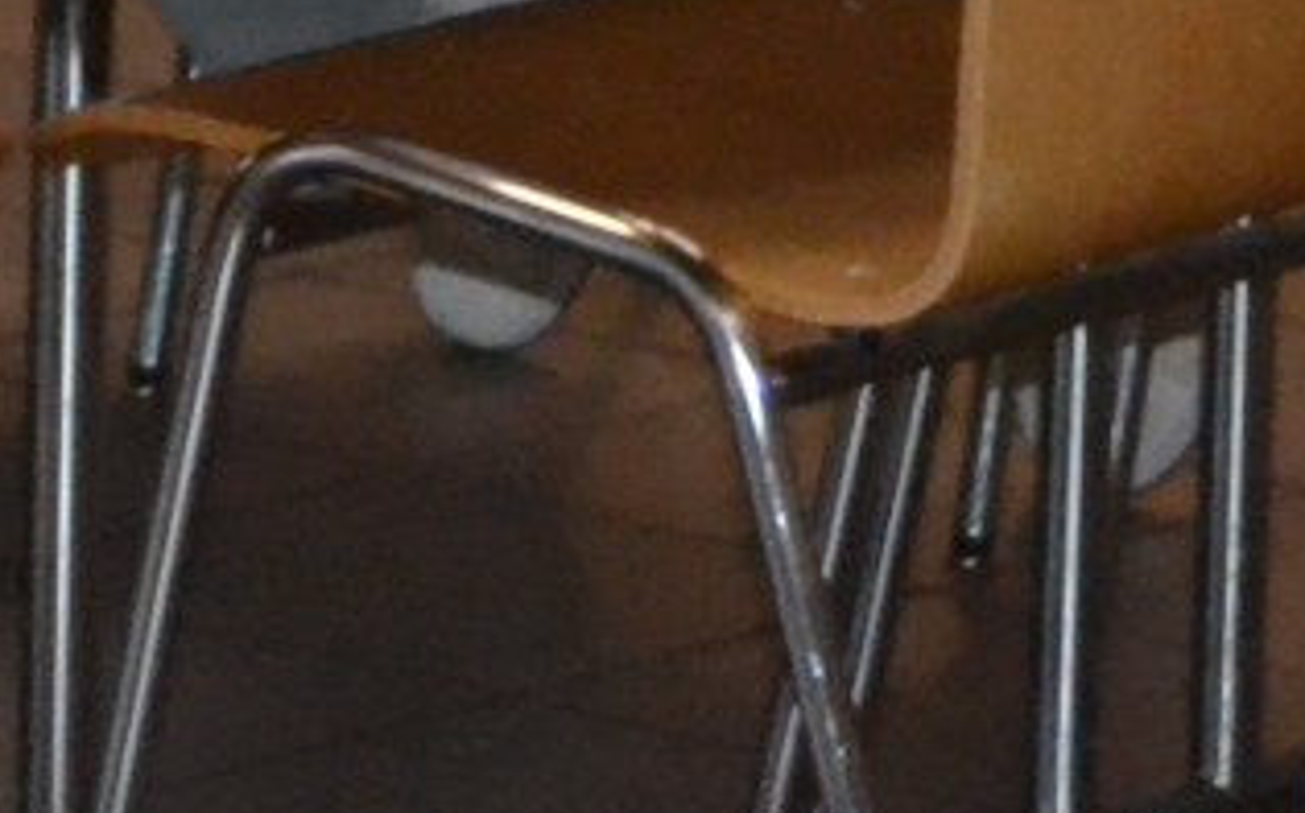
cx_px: -1425
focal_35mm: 357
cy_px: -1591
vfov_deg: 3.6
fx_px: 12688
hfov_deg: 5.7
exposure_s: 1/60
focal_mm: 36
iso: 3200
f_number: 5
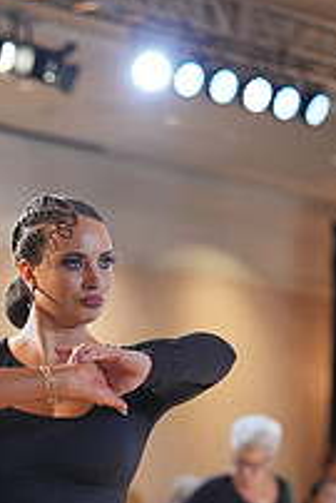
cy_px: 608
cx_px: -81
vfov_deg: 11.7
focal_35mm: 172
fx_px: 2404
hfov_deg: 7.9
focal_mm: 60
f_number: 2
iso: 2000
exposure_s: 1/500
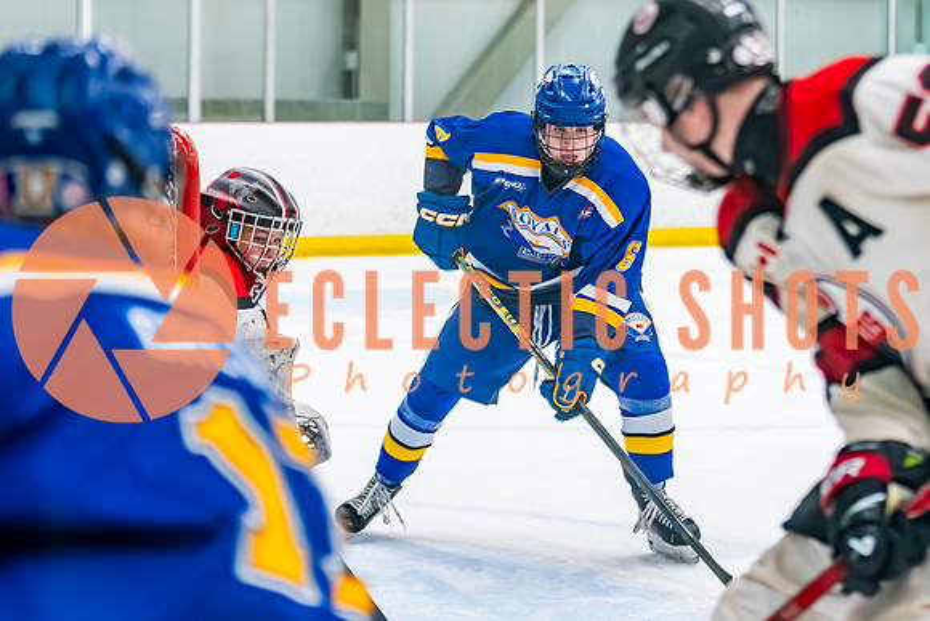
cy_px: 225
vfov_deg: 12.0
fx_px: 2941
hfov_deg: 18.0
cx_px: 516
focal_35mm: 114
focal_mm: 80
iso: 3200
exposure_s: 1/640
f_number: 2.8
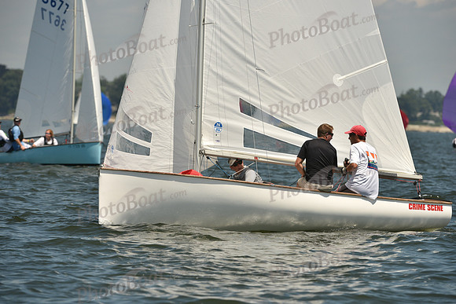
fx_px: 3927
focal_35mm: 310
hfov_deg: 6.6
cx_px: 228
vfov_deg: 4.4
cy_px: 152
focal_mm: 310
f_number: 7.1
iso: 250
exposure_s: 1/1250
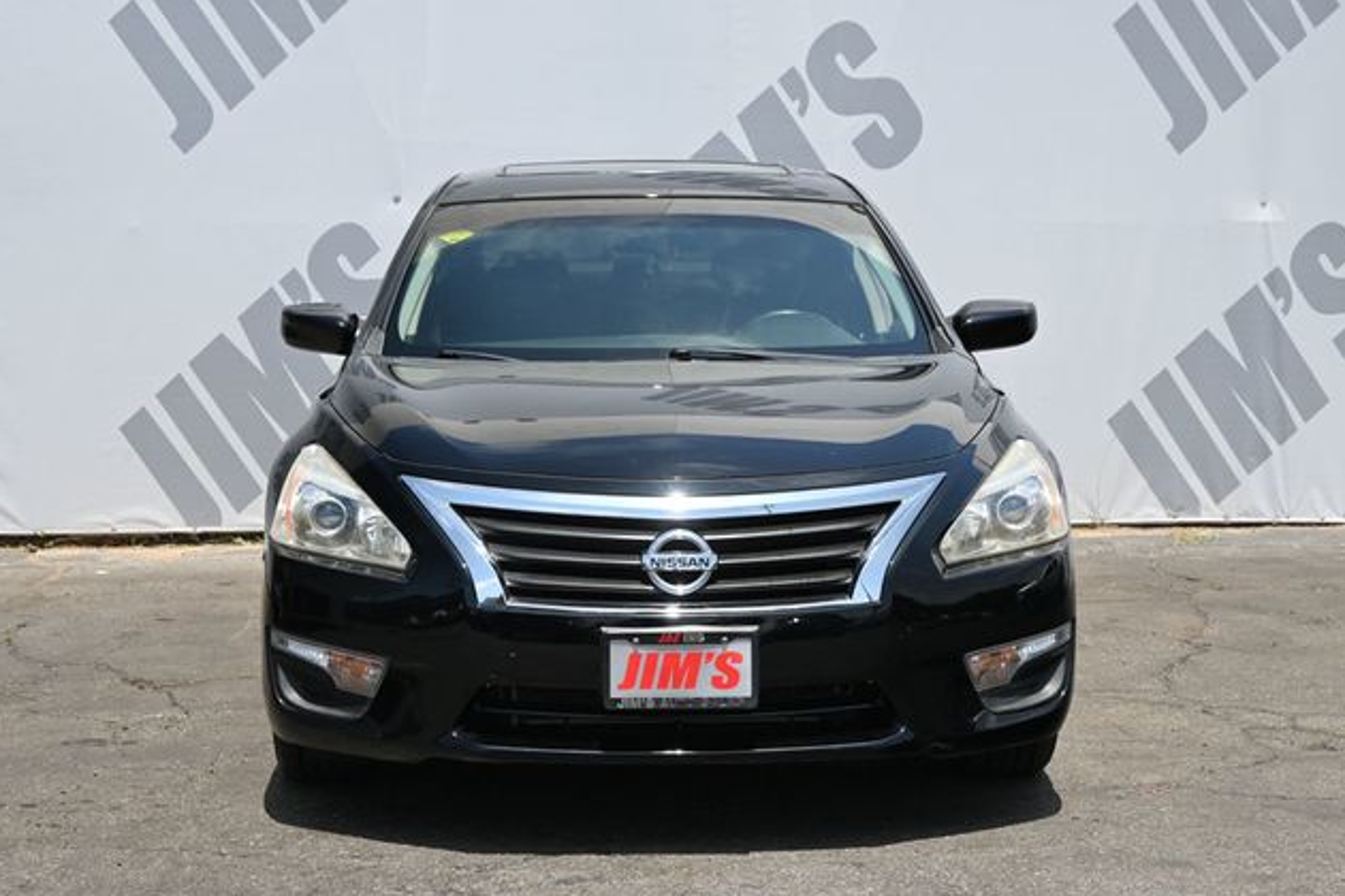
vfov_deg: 19.9
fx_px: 2559
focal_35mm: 69
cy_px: 452
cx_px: 675
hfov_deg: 29.4
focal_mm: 45
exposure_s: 1/250
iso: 125
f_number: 6
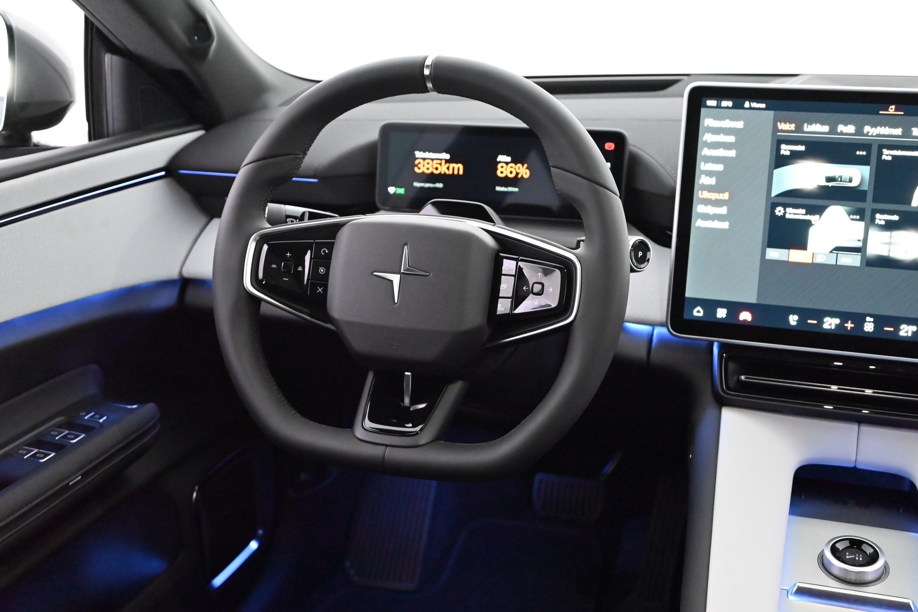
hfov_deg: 45.4
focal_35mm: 43
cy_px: 306
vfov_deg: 31.2
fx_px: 1096
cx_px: 459
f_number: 5.6
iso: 14400
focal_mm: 43
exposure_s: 1/60
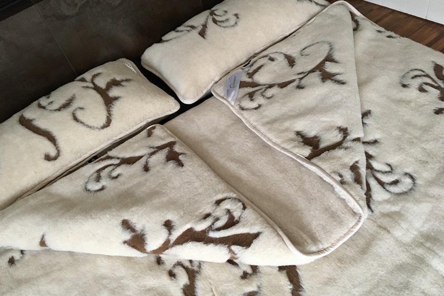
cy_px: 156
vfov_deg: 42.3
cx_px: 219
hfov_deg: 60.3
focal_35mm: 31
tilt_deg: -45.8
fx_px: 382
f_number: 2.2
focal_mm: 4.15
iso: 200
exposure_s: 1/33
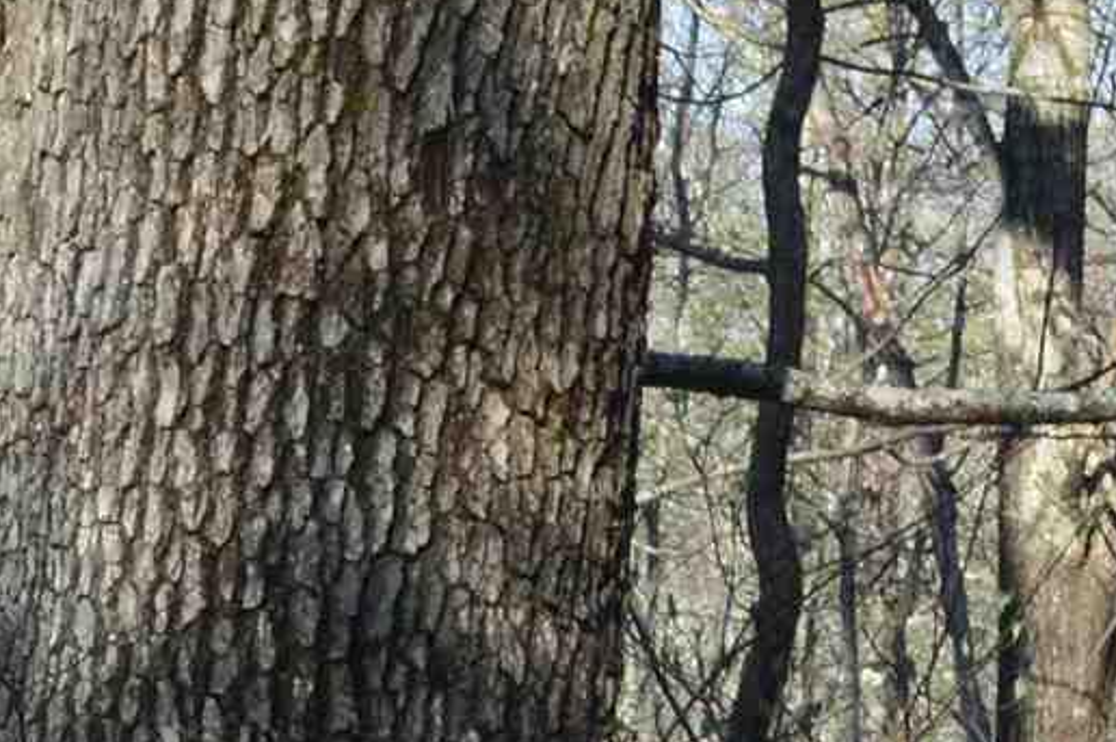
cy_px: 2111
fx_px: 7185
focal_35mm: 232
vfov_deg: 5.6
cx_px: -556
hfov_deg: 8.7
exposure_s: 1/200
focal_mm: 26
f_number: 10
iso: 400
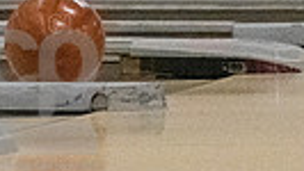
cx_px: 352
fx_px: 7154
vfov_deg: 1.4
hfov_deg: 2.4
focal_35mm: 887
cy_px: -226
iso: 10000
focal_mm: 130
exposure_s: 1/1250
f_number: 4
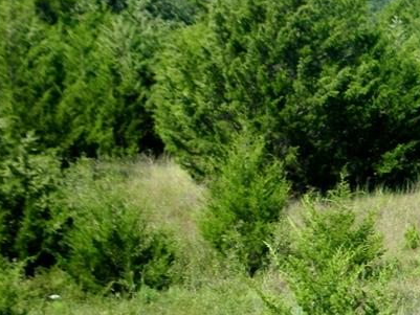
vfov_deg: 12.1
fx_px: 1456
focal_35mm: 120
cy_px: 365
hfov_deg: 15.8
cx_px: 498
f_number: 7.8
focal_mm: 8.3
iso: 80
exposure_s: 1/160
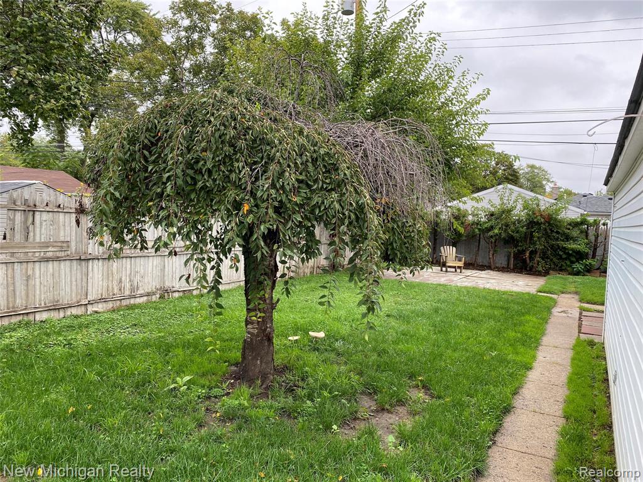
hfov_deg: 67.3
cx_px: 322
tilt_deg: -3.1
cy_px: 241
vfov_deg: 53.1
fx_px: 483
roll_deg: -2.1
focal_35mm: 26
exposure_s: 1/193
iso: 32
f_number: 1.8
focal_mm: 4.25
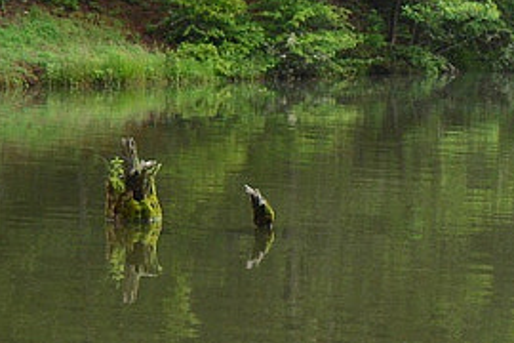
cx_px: 512
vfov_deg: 6.4
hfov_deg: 9.6
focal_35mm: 213
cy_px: 107
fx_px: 3041
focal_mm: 24
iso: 100
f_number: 4
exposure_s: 1/100
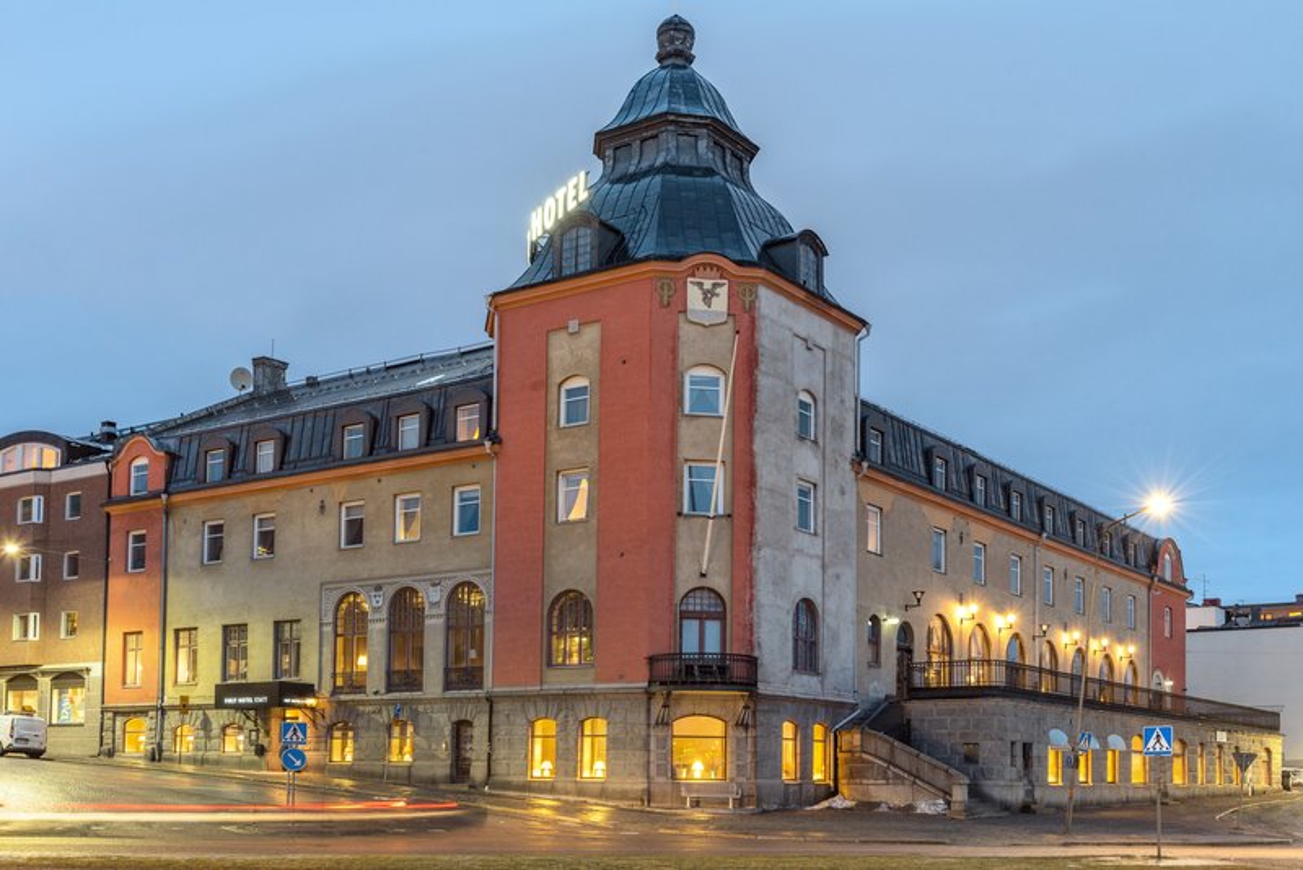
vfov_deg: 35.1
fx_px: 1376
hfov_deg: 50.7
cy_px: 435
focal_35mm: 38
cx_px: 652
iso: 400
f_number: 11
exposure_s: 3
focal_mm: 38
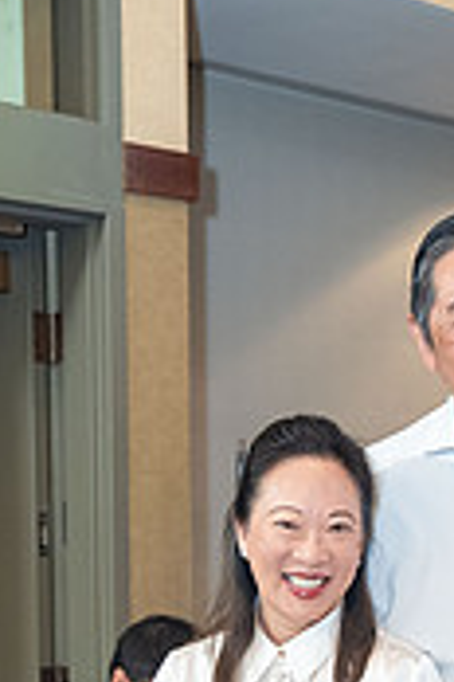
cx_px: 458
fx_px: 1665
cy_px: 725
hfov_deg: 15.2
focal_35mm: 88
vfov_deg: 22.0
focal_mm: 34
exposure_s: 1/100
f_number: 3.5
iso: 1600
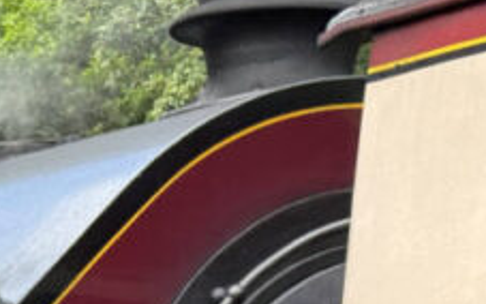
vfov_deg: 7.2
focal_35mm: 179
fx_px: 2371
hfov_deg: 11.2
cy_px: 460
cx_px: -274
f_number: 1.8
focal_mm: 6.8
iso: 100
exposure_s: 1/359
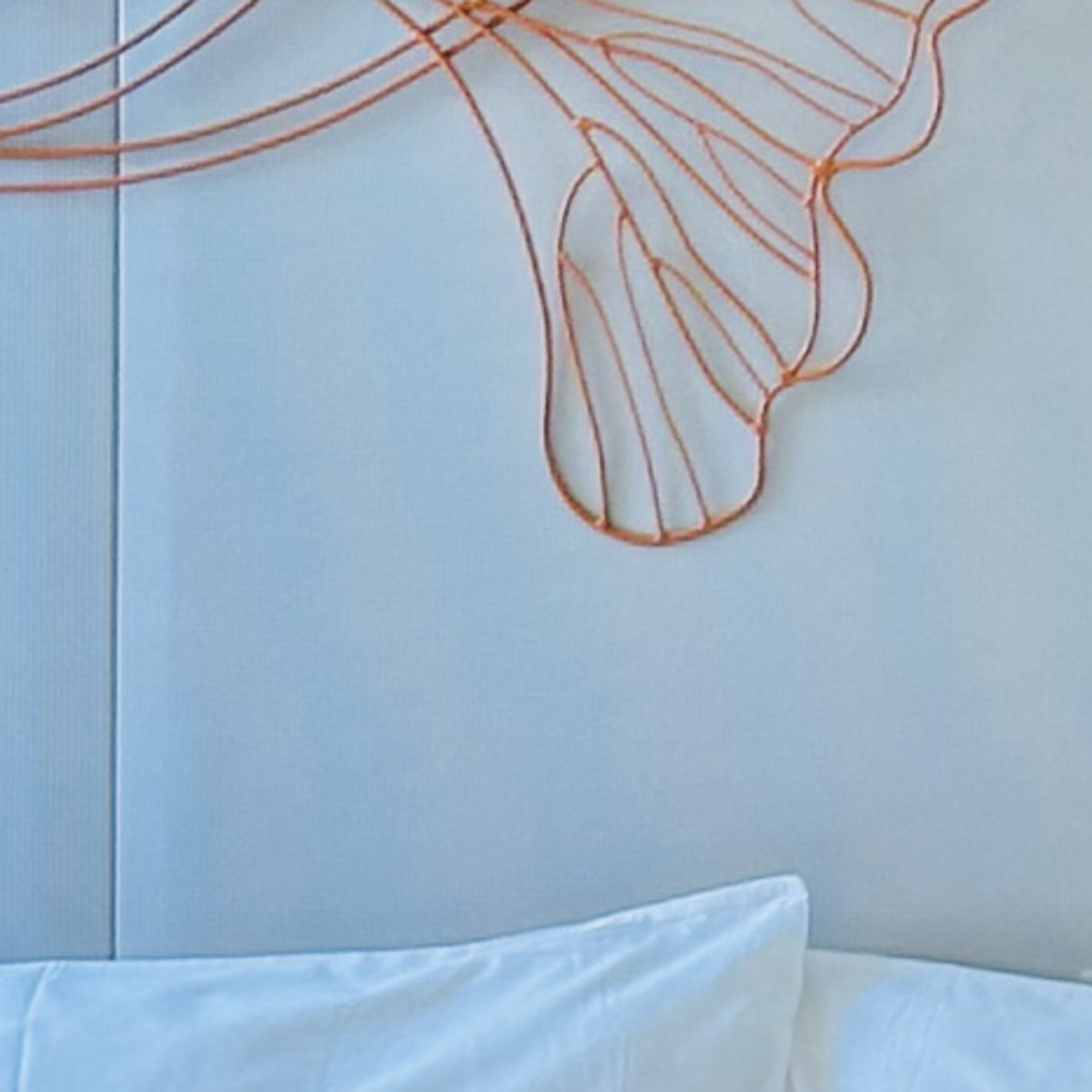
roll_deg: -1.1
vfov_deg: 7.5
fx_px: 8316
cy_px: 794
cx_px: 1574
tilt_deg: -2.9
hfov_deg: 7.4
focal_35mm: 233
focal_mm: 6.86
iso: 50
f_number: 1.78
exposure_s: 1/50
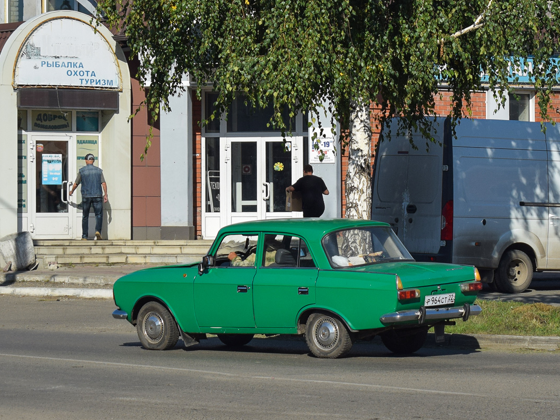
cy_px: 210
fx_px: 1448
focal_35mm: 90
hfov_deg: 21.9
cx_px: 276
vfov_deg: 16.5
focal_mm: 55
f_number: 7.1
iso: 200
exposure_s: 1/1250
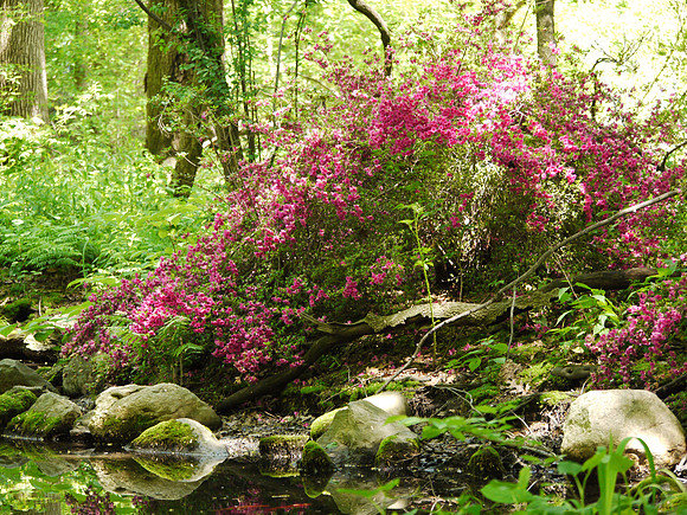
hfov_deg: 9.9
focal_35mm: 200
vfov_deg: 7.4
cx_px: 344
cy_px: 258
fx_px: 3969
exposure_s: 1/125
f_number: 4
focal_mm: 100
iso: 800
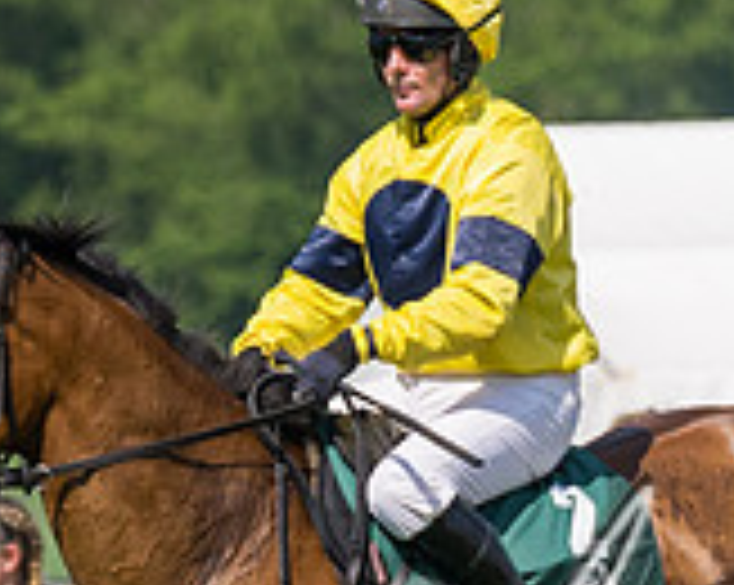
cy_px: 322
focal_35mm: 1561
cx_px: 236
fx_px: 33870
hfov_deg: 1.2
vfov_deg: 1.0
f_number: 5
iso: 200
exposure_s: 1/2000
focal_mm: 200
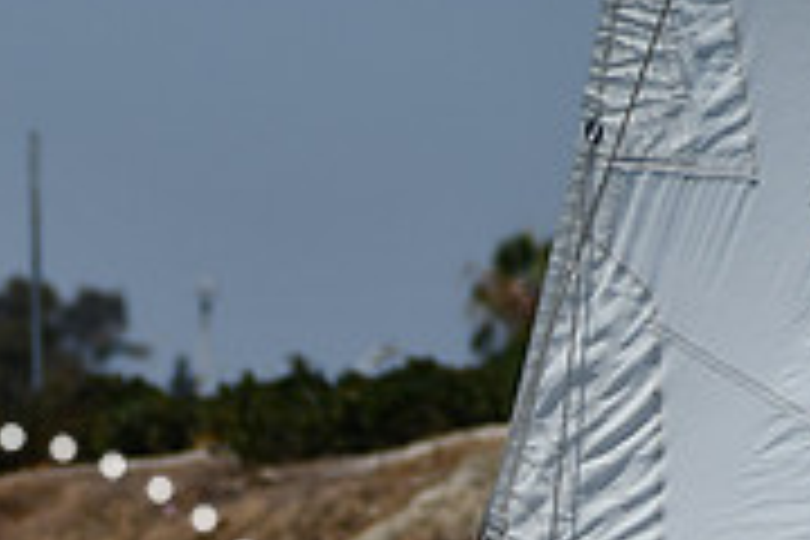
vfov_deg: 1.2
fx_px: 25041
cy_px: 844
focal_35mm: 1113
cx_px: -50
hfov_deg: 1.9
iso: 200
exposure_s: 1/2000
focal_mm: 230
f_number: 8
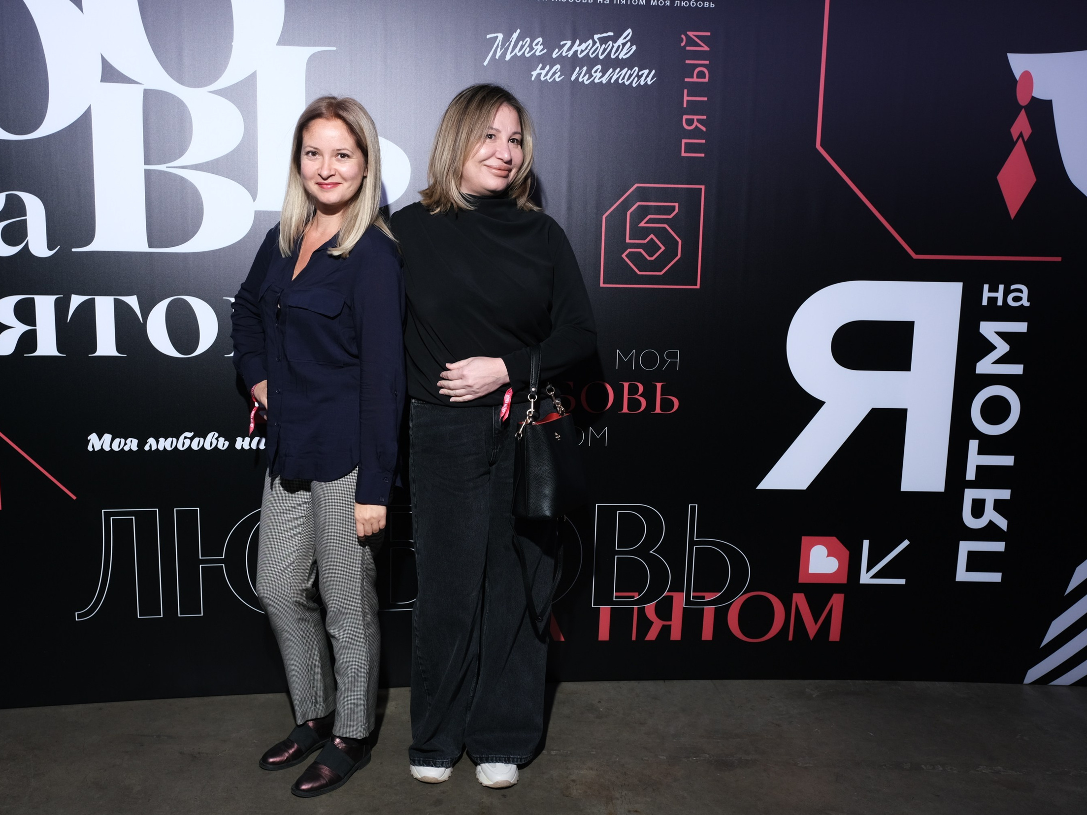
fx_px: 911
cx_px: 486
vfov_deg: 48.2
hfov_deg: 61.5
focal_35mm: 29
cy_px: 407
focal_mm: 17.6
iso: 400
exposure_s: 1/125
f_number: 4
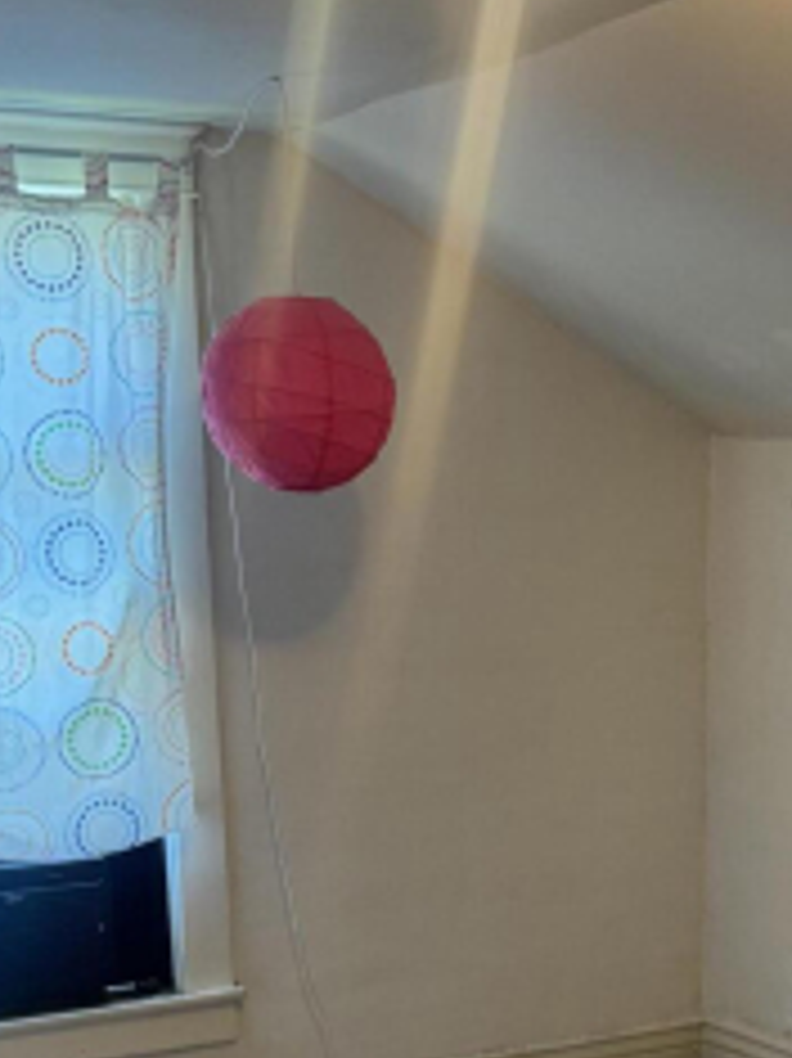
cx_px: 576
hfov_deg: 21.4
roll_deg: +0.4
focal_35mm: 68
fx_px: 2076
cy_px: 862
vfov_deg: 27.9
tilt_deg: -11.3
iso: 160
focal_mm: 6.76
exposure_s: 1/60
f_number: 1.78
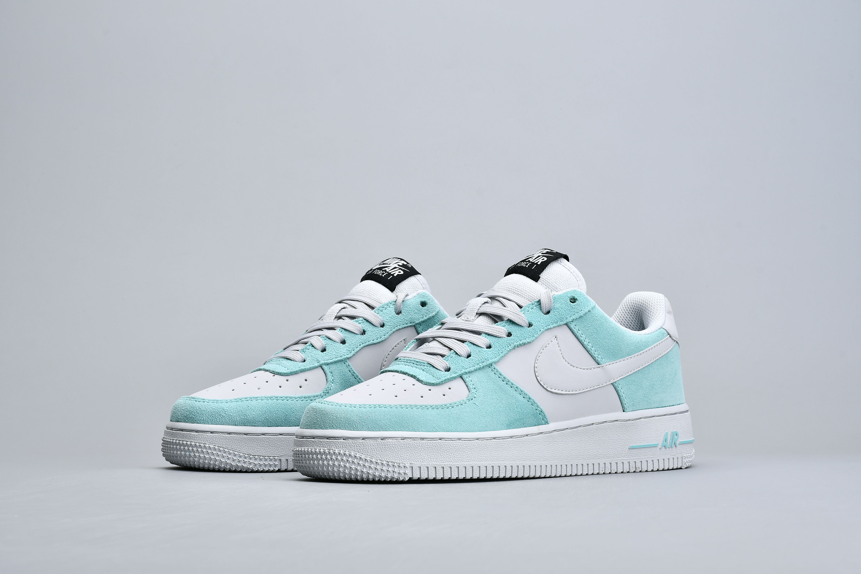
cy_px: 287
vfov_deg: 18.2
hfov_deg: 27.0
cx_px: 430
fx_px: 1794
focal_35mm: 75
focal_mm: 50
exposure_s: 1/125
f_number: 14
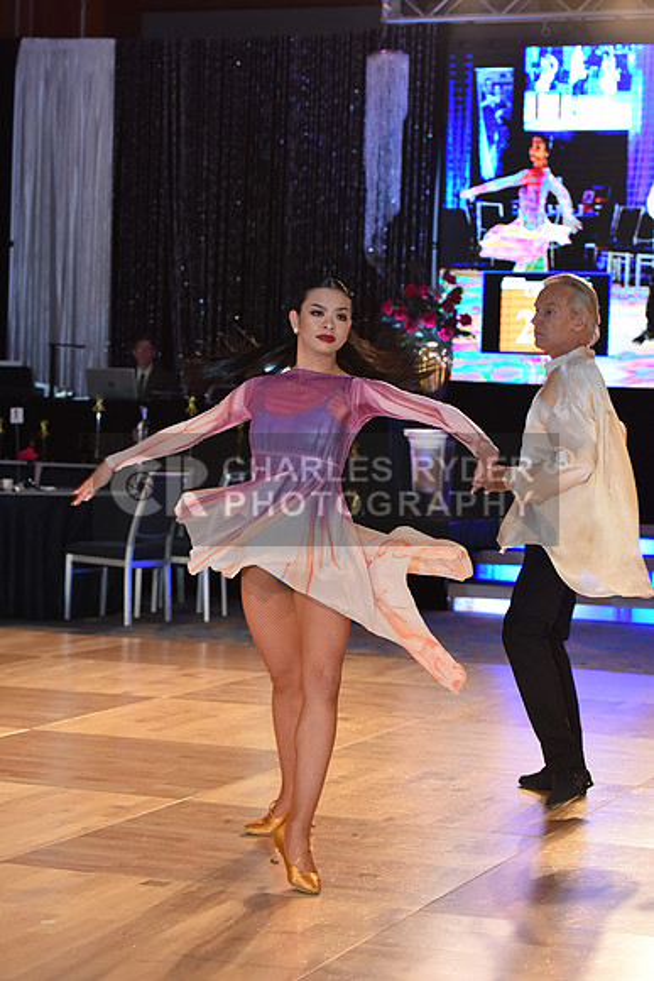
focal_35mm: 86
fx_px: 2342
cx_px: 327
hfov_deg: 15.9
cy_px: 490
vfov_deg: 23.6
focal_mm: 86
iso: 2000
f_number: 5
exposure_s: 1/320
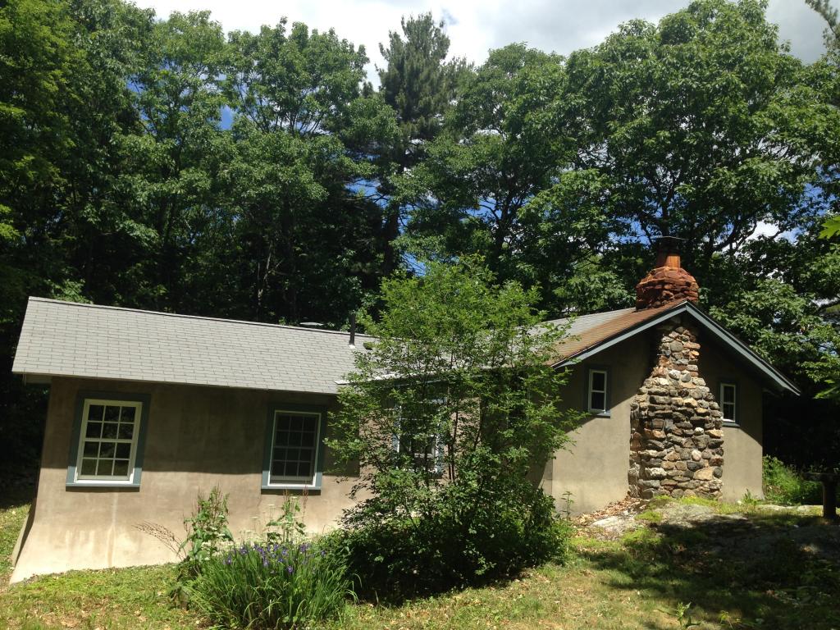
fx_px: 801
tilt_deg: +7.2
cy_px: 315
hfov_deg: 55.4
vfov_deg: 42.9
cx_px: 420
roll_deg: -2.7
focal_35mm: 33
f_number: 2.4
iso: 50
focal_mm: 4.12
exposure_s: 1/1004
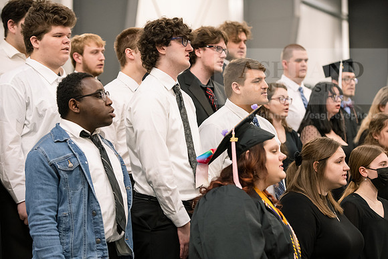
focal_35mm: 105
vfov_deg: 13.0
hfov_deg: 19.5
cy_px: 130
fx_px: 1132
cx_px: 194
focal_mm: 105
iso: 2500
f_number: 3.5
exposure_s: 1/200
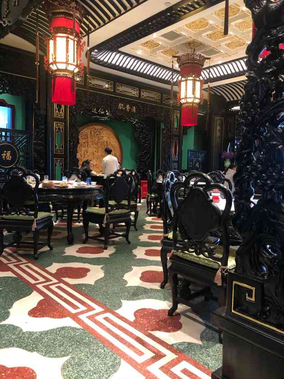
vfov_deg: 63.4
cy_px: 190
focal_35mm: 28
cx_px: 142
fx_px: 306
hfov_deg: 49.8
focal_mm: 3.99
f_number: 1.8
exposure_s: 1/13
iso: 100
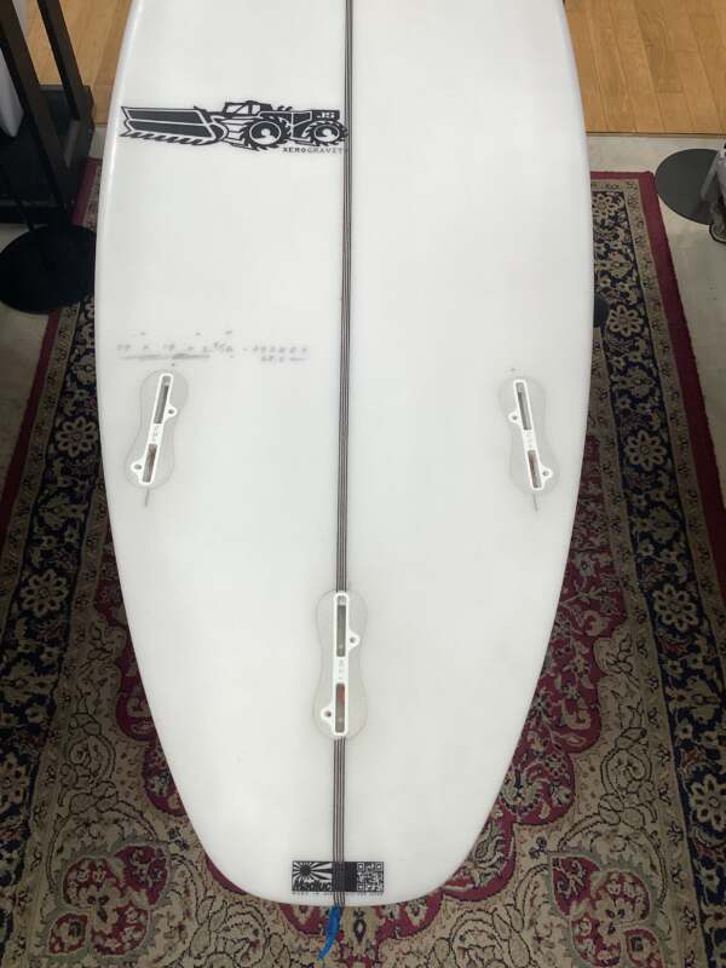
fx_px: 867
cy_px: 484
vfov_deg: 58.4
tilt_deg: -60.2
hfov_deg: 45.4
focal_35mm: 31
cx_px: 363
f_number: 2.4
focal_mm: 3.3
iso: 80
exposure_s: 1/120
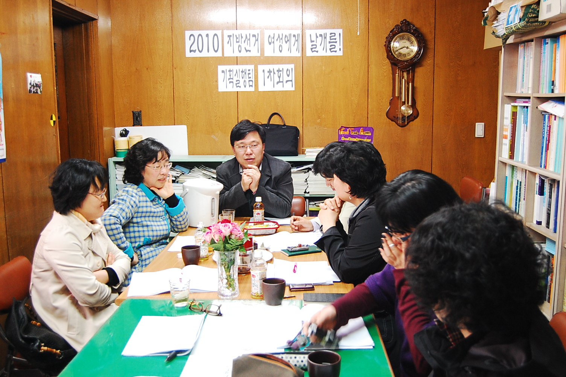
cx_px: 283
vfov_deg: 36.8
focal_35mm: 36
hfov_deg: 53.2
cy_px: 188
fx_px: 565
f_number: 4
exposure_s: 1/15
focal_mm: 24
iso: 800
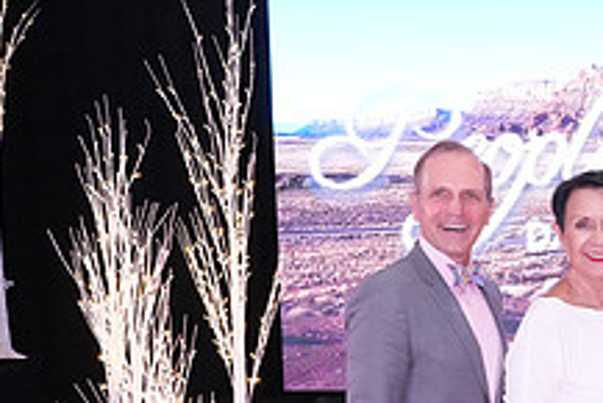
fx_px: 1525
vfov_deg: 14.5
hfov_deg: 21.3
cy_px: 513
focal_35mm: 91
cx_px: 653
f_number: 7.1
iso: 8000
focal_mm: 34
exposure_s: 1/250
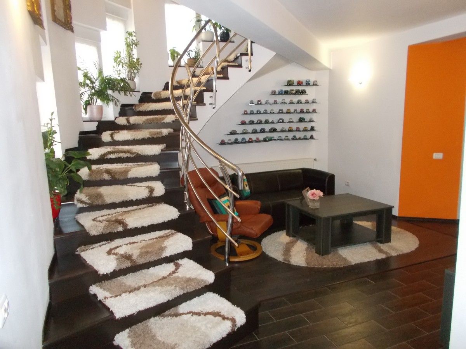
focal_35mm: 26
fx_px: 350
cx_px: 233
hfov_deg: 67.3
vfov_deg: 53.1
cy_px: 174
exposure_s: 1/25
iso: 500
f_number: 3.2
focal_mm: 4.6
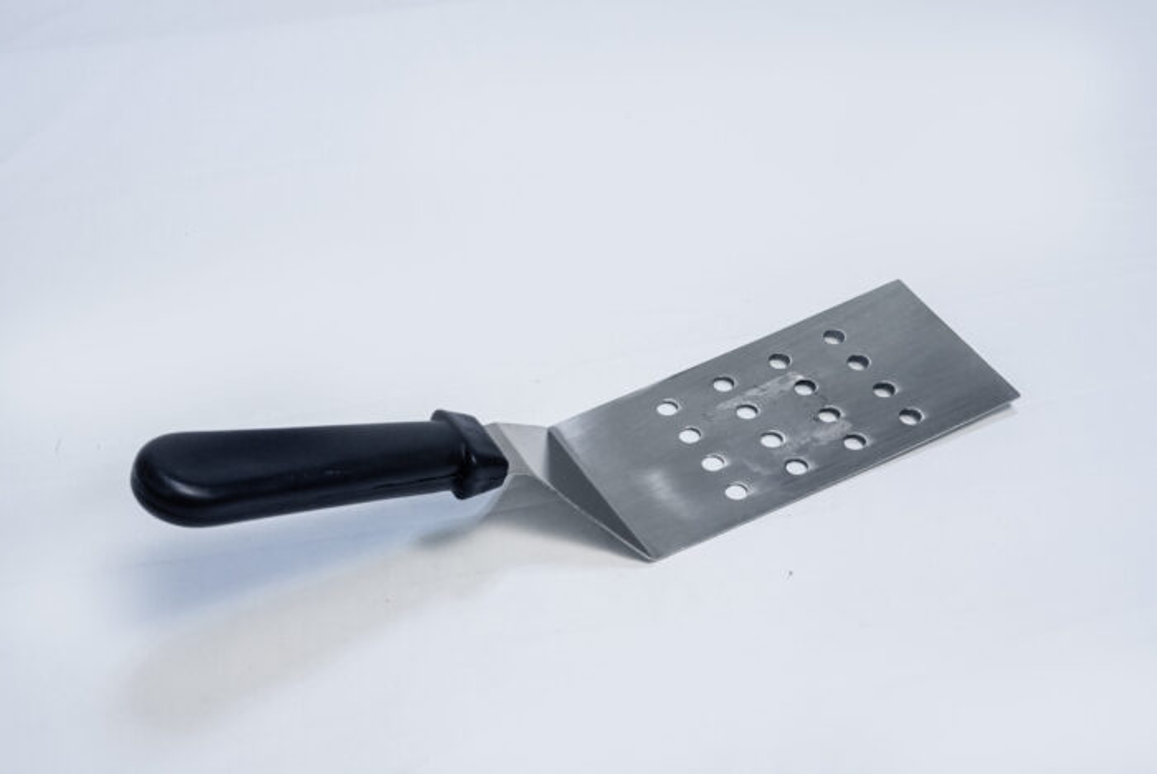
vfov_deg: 20.1
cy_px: 387
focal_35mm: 68
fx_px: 2187
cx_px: 578
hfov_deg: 29.6
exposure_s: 1/160
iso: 6400
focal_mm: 68
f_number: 14
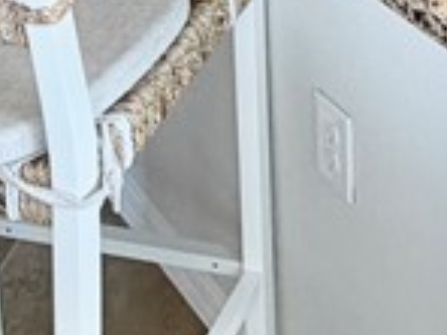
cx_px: 453
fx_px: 1253
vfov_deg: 12.8
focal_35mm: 97
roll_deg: -0.2
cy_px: -380
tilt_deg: -12.7
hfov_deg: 19.6
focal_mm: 2.22
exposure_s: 1/60
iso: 160
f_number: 2.2
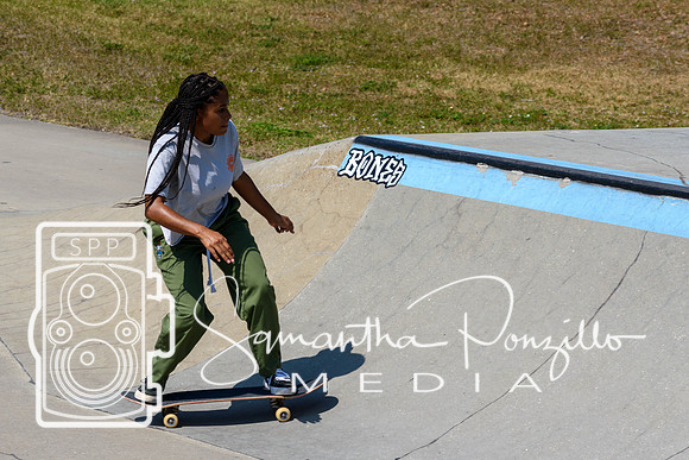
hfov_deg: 11.8
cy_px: 230
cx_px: 344
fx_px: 3331
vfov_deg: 7.9
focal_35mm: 174
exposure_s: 1/1000
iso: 200
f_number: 8
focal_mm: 116
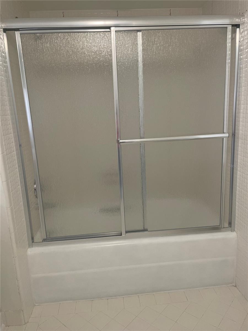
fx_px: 248
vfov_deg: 67.3
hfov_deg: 53.1
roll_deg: +2.7
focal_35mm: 26
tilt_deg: -10.6
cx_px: 124
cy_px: 166
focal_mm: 4.2
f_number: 1.6
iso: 125
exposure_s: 1/60
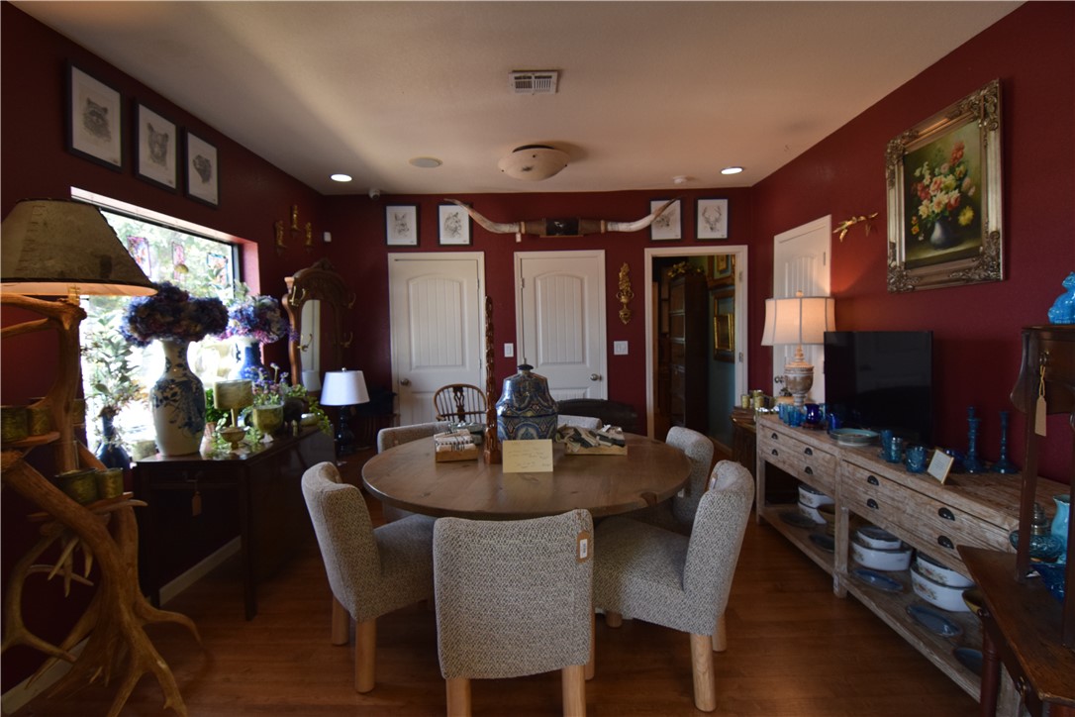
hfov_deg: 95.0
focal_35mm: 16
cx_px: 538
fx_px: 493
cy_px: 358
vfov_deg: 72.1
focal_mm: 11
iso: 800
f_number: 5.6
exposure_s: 1/125
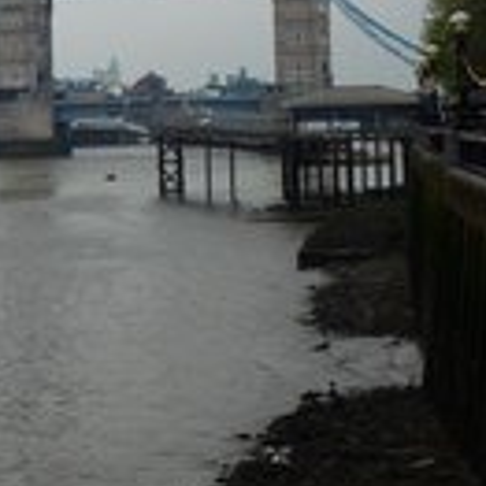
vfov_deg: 13.1
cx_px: -100
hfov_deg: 12.9
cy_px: 56
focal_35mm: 132
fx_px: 2097
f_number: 4.1
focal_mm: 8.7
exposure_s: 1/500
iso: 100
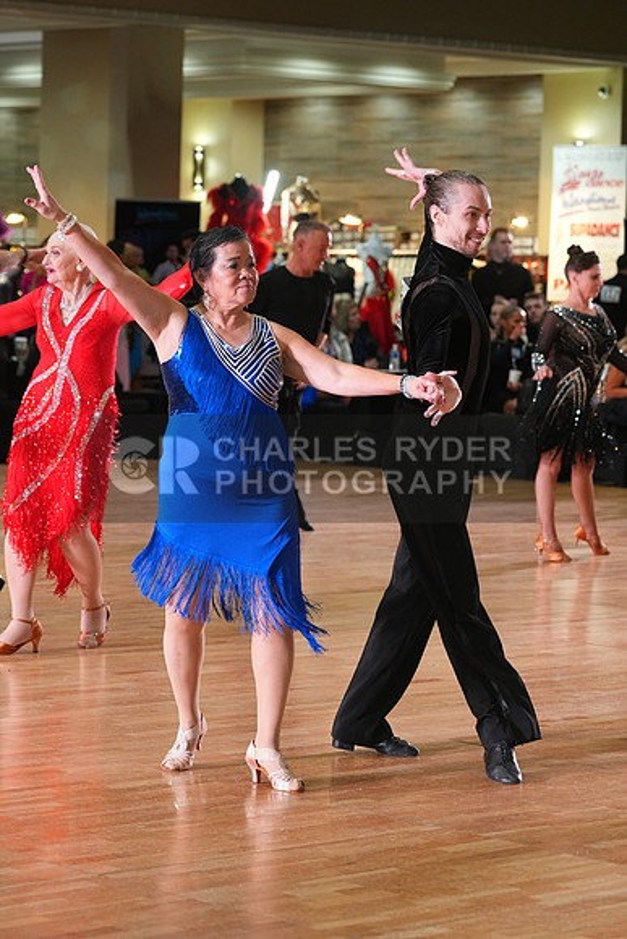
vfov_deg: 17.3
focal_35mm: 118
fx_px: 3081
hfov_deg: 11.6
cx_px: 314
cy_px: 470
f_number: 5
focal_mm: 118
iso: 2500
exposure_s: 1/200
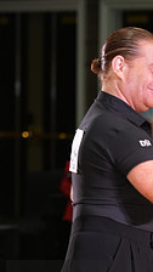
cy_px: 301
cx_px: 174
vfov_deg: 5.9
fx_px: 2647
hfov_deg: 3.3
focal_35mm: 367
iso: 640
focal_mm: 135
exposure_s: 1/60
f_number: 4
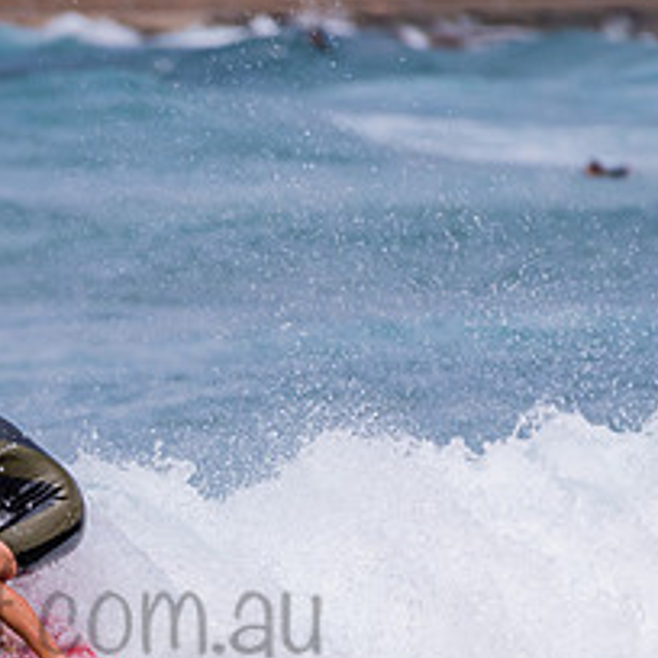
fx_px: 25936
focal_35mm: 1206
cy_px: 579
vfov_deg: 1.5
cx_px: -19
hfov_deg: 1.5
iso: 500
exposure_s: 1/1250
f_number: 5.6
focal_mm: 500
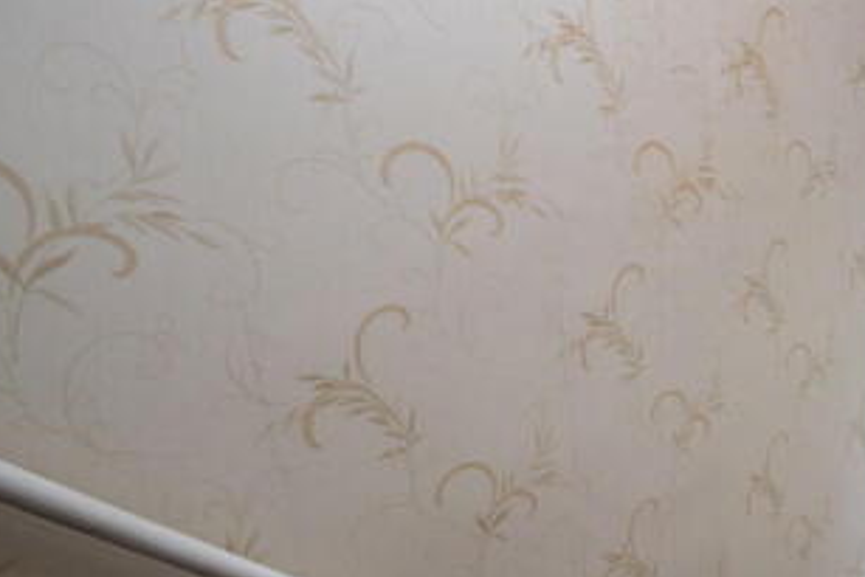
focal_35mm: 32
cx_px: 788
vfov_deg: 40.0
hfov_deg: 51.4
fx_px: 769
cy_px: 432
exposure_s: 1/160
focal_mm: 10
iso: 400
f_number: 9
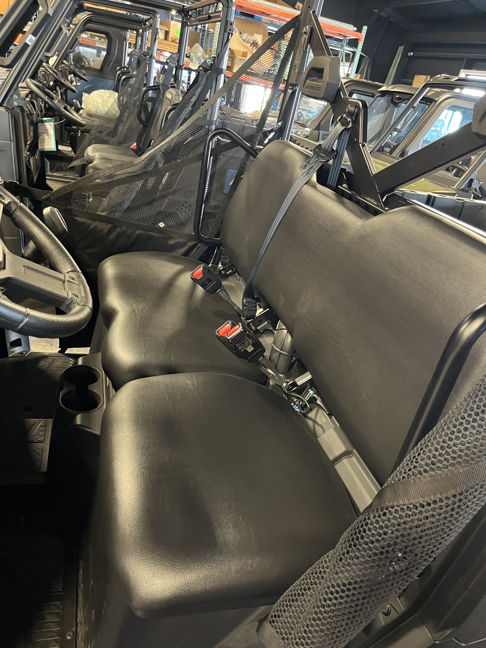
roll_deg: -11.6
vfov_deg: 67.3
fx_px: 487
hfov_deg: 53.1
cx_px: 243
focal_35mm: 26
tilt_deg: -24.8
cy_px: 324
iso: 640
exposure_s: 1/30
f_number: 1.6
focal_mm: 5.1
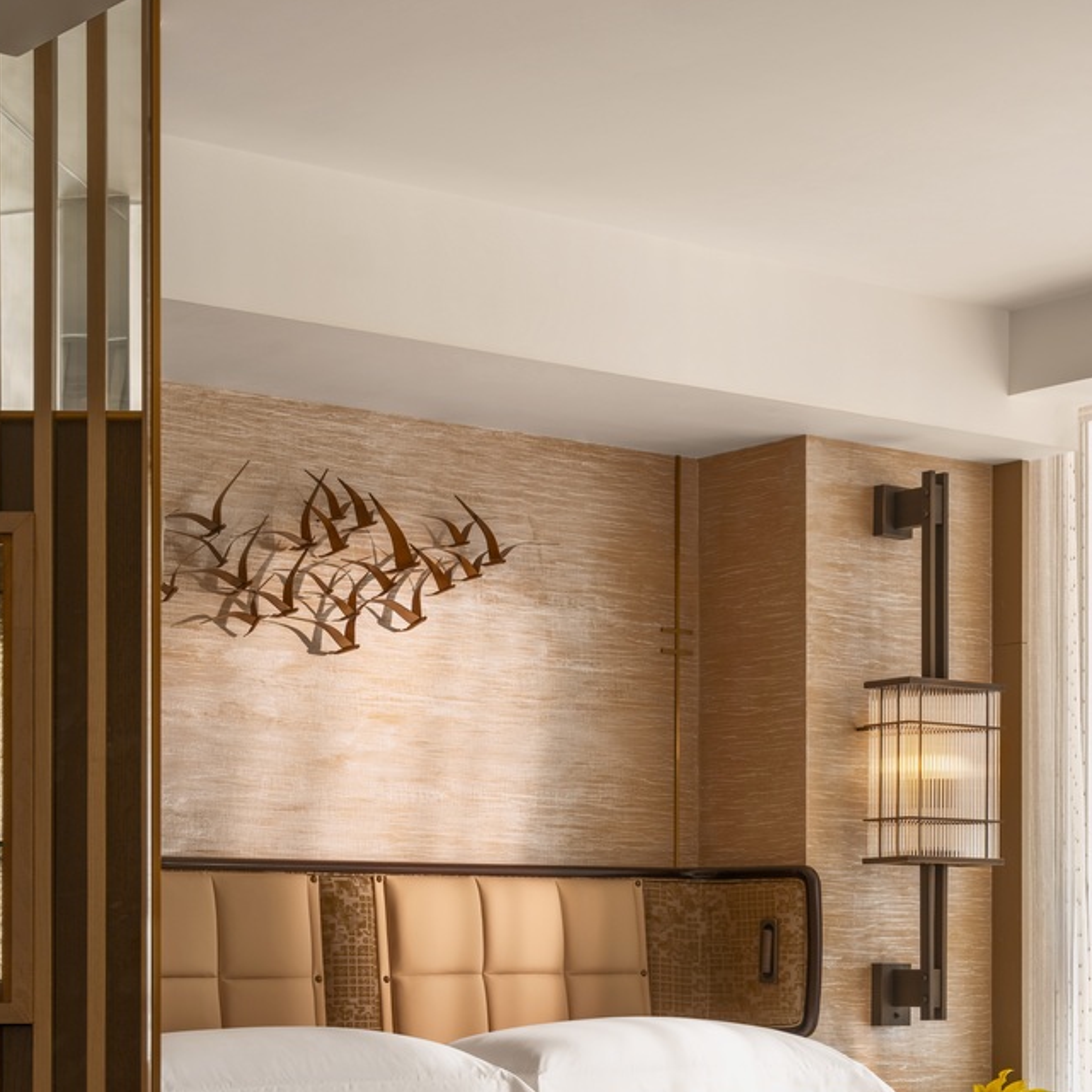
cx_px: 595
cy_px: 806
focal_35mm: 75
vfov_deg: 22.9
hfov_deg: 23.1
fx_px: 2677
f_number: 8
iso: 50
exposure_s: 6.5
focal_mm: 42.5
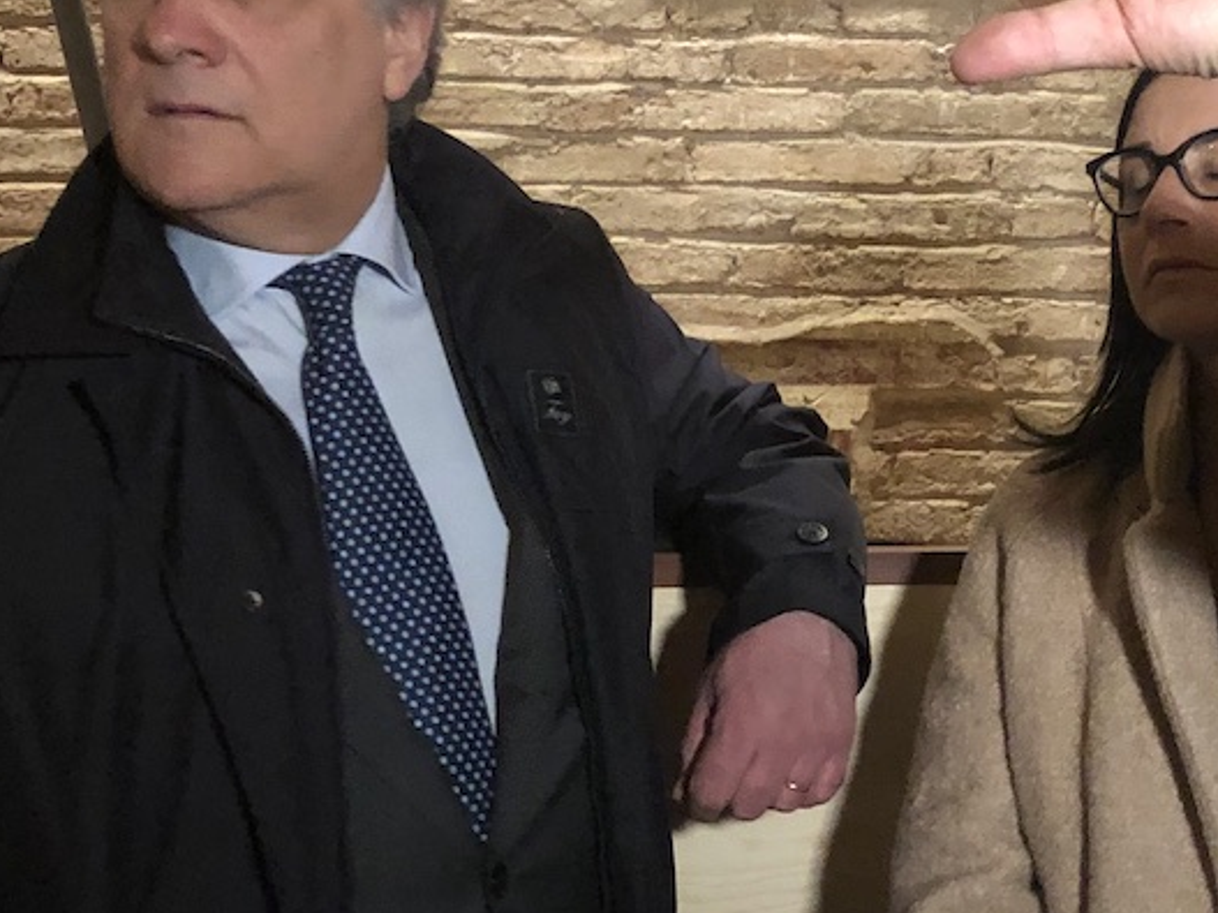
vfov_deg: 21.3
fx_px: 2392
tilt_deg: -1.7
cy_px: 180
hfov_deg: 28.0
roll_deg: +0.4
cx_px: 968
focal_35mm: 68
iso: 100
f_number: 1.8
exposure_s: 1/4
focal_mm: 4
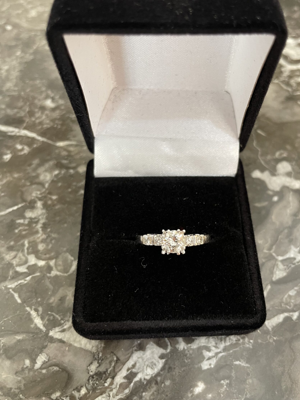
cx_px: 169
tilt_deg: -59.8
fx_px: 347
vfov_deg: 59.9
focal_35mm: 30
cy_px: 182
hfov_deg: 46.7
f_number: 1.6
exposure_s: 1/50
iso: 200
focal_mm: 4.2
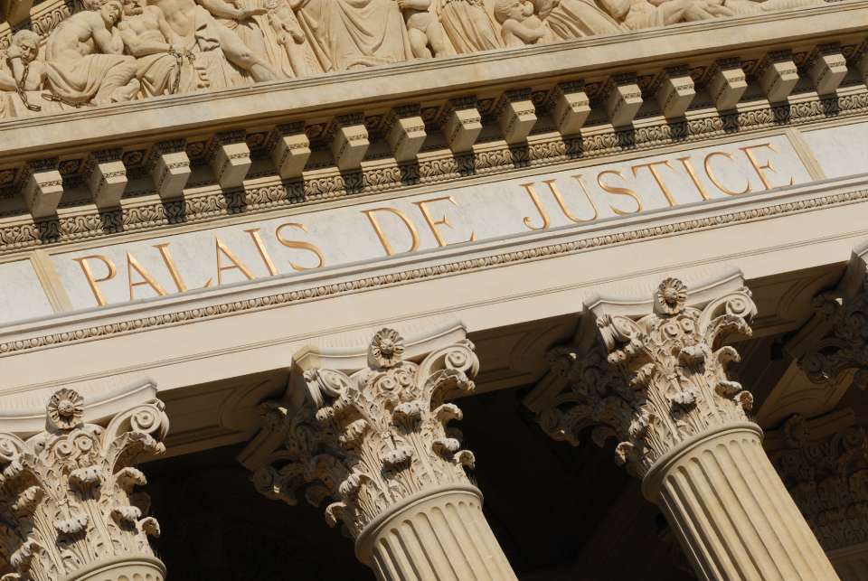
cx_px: 434
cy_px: 290
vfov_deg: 10.0
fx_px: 3332
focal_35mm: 138
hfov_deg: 14.8
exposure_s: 1/400
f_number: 13
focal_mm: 92
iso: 100
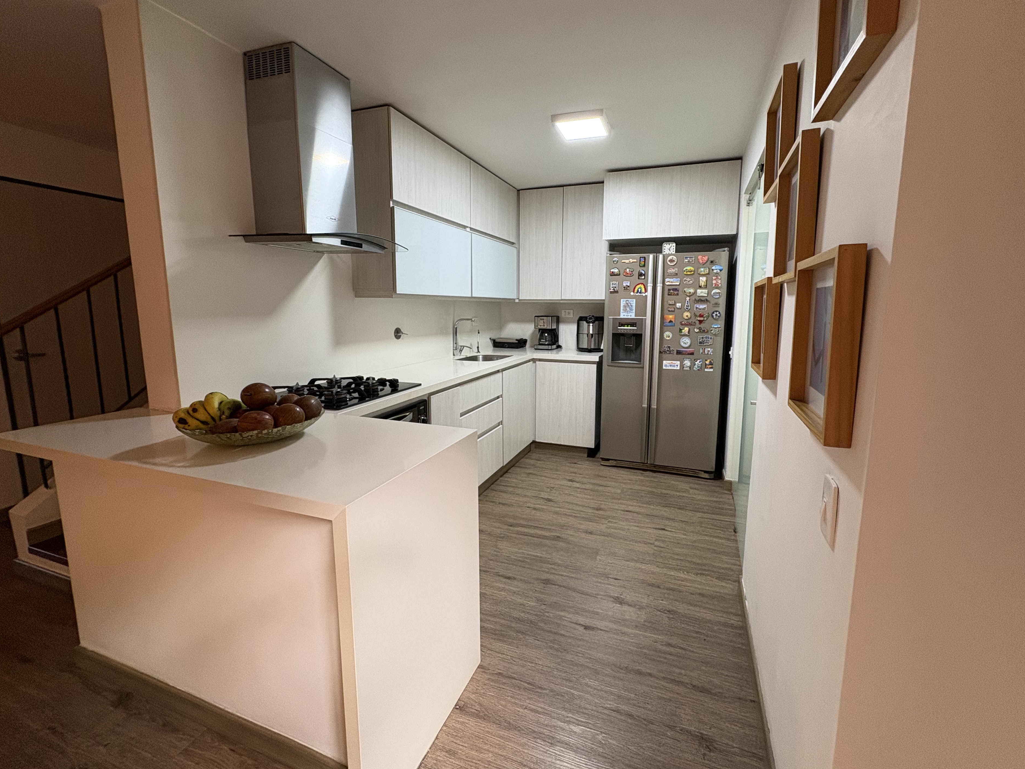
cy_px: 367
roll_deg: -0.6
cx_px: 534
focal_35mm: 15
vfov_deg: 81.7
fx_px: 444
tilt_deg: -6.5
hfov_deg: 98.1
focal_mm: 2.22
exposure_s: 1/60
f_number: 2.2
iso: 200
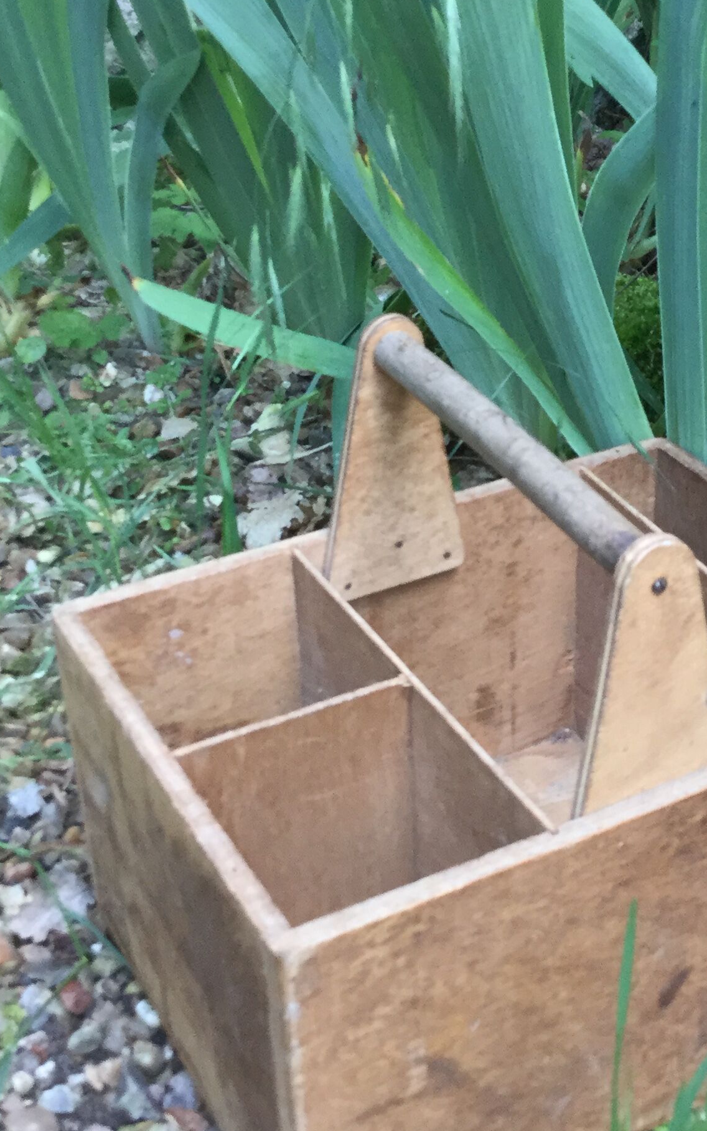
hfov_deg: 21.8
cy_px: 510
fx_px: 1819
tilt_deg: -29.0
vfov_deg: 34.5
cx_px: 537
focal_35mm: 59
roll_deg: +2.0
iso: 40
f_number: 2.4
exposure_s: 1/33
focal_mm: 3.3
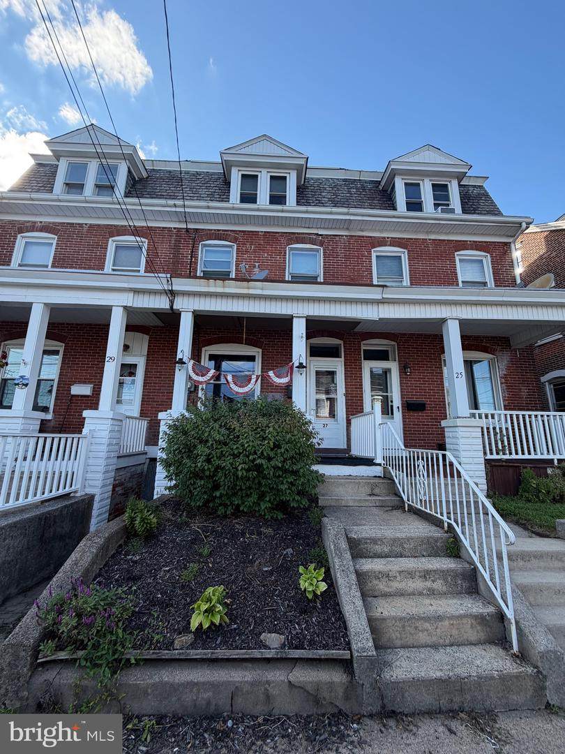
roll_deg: -1.1
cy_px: 377
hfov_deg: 85.7
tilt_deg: +8.3
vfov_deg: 102.1
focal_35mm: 14
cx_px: 282
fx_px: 305
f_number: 2.2
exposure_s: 1/482
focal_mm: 2.22
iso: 64
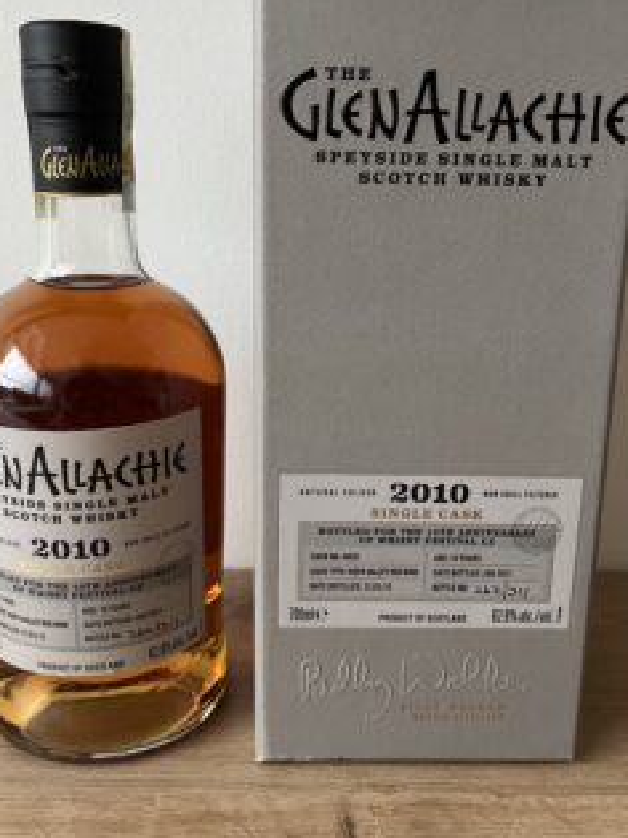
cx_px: 303
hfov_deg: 42.9
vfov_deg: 55.2
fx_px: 799
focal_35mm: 33
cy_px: 372
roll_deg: +0.0
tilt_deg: -14.2
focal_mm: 5.1
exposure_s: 1/60
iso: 400
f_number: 1.6
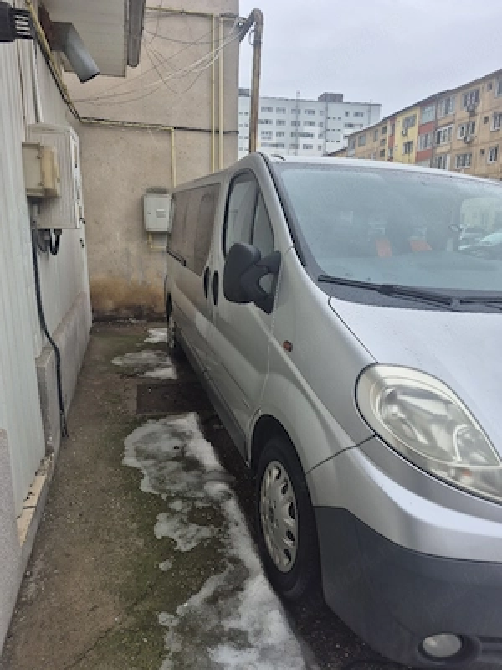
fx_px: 445
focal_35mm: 23
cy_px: 335
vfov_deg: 73.9
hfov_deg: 58.9
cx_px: 251
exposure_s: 1/182
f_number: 1.8
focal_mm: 5.4
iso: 25
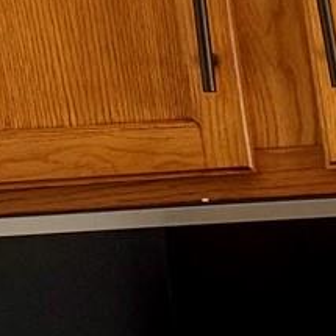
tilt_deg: -15.0
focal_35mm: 202
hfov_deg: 7.6
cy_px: 816
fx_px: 2218
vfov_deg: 8.0
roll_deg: +4.0
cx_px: 1014
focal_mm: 6.76
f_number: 1.78
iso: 200
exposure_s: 1/67
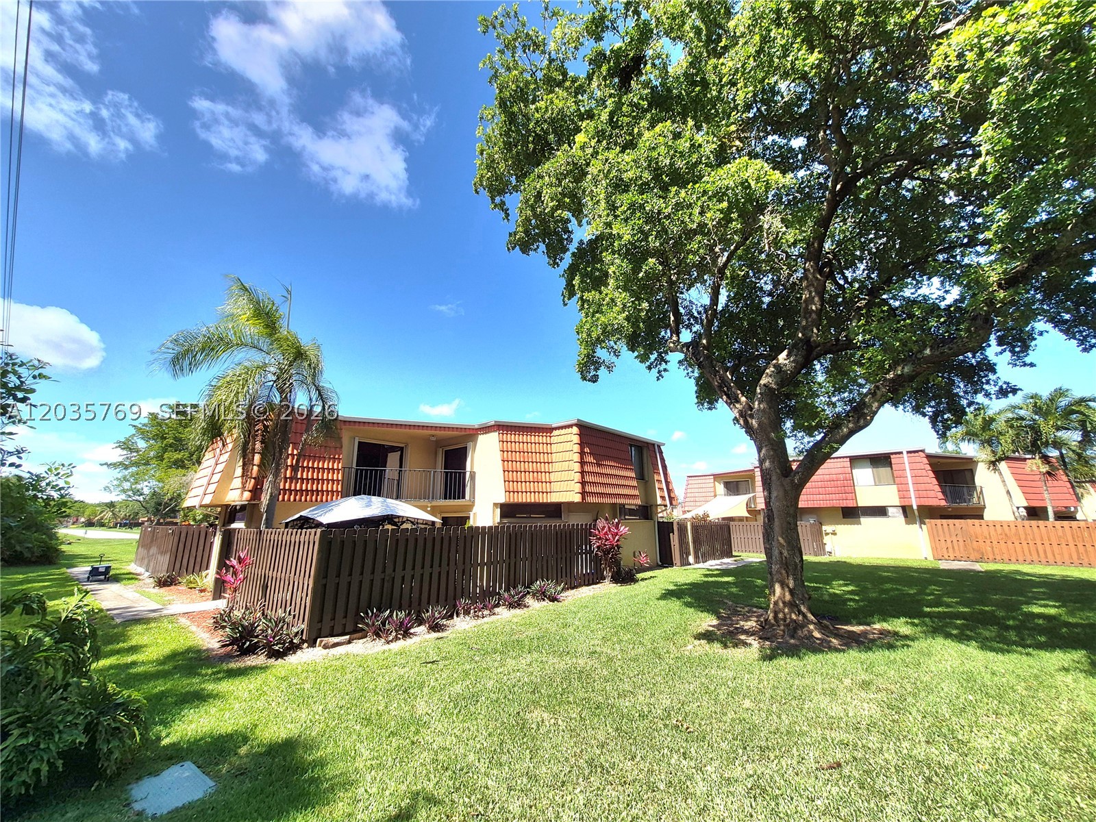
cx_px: 548
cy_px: 411
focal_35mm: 13
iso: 40
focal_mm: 1.74
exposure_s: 1/1667
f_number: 2.2
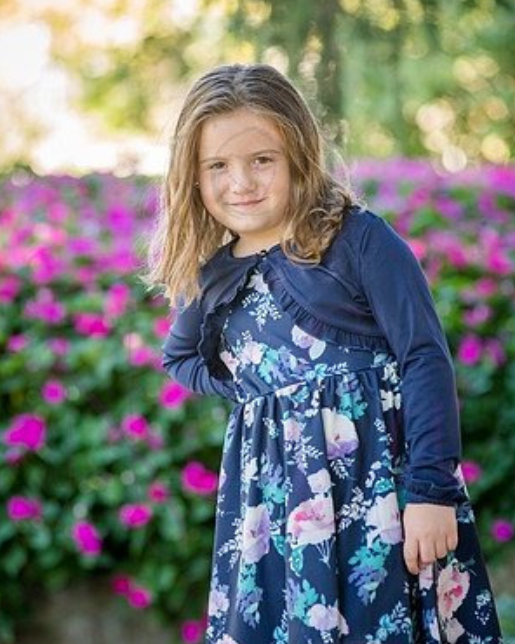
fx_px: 2934
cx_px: 258
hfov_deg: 10.0
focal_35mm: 154
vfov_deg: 12.5
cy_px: 331
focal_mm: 135
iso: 800
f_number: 4
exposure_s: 1/320
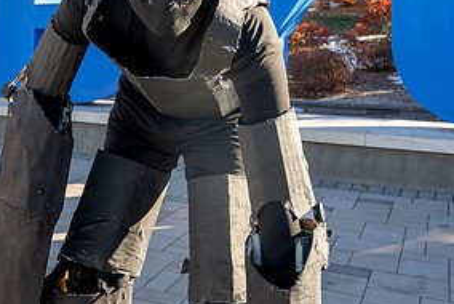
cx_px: 152
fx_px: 619
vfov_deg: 26.7
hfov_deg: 39.8
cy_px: 33
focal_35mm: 49
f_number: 6.3
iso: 250
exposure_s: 1/400
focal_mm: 24
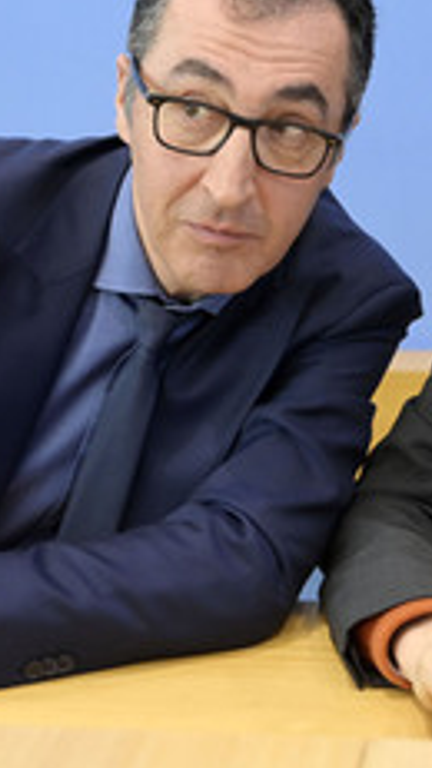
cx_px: 384
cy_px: 283
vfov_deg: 23.6
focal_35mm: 90
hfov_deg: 13.3
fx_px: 1832
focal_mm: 44
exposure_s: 1/640
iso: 3200
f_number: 5
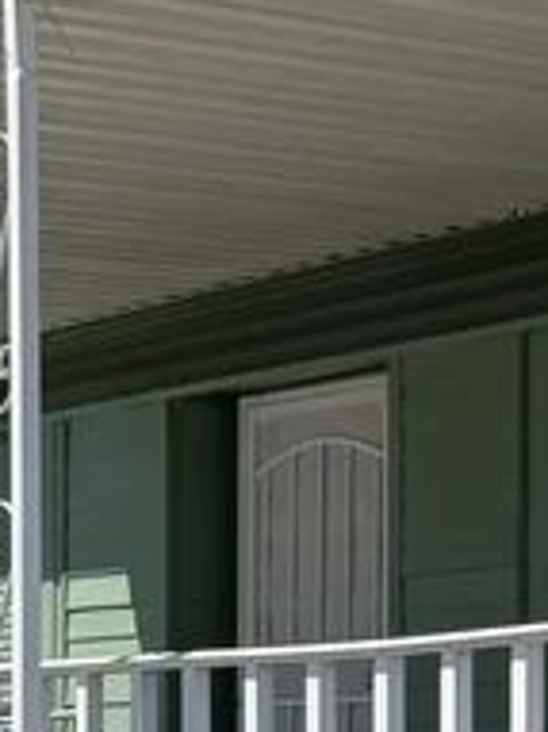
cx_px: 743
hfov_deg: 11.2
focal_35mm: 129
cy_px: 717
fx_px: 2726
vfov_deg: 15.1
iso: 80
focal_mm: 6.76
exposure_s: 1/3953
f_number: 1.78
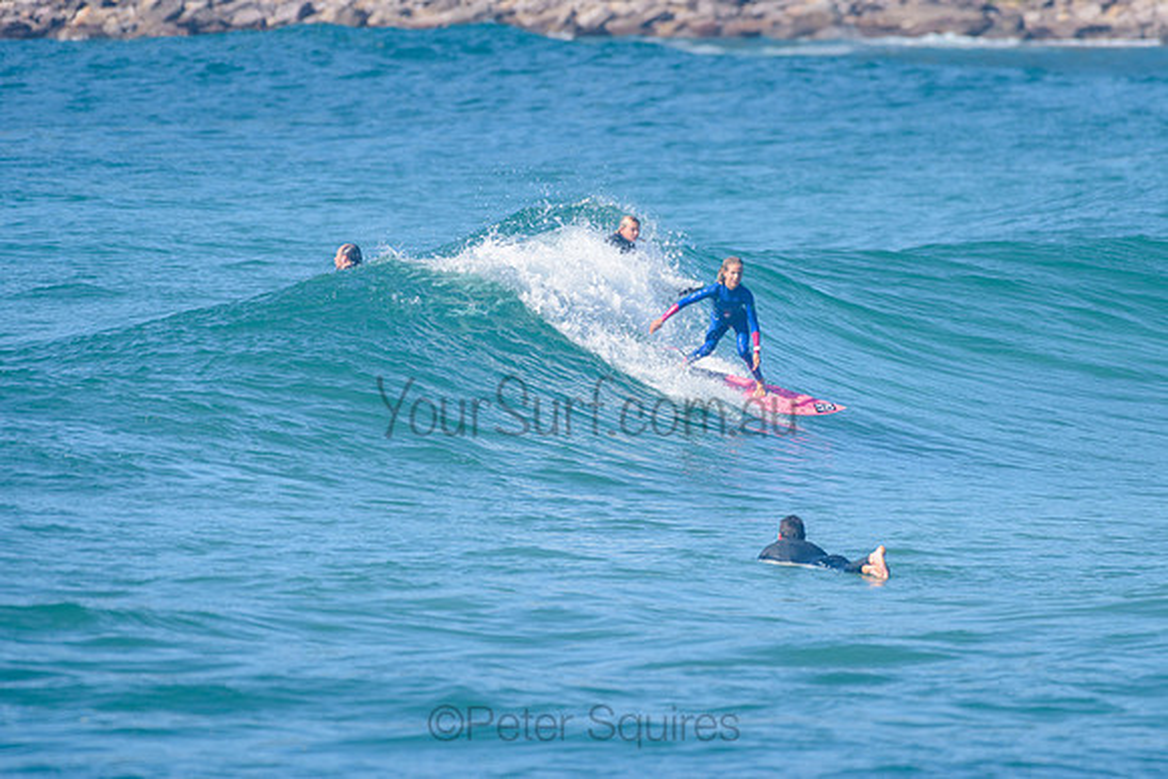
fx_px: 19885
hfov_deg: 3.4
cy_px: 303
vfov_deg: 2.2
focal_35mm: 613
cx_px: 702
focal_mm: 500
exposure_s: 1/2000
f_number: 5.6
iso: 250
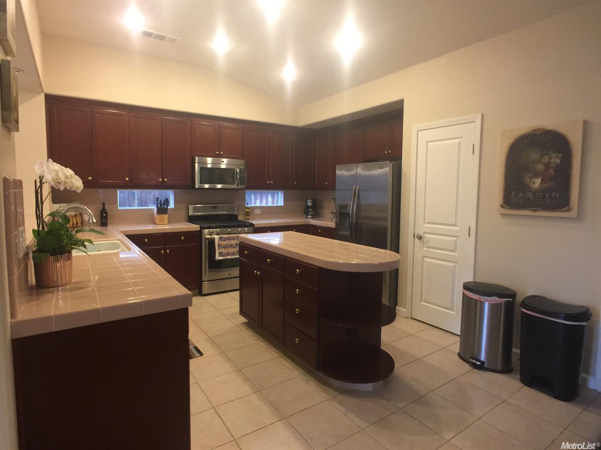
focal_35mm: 29
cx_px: 300
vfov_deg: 48.2
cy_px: 225
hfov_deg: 61.7
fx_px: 503
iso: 80
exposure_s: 1/15
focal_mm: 4.15
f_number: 2.2
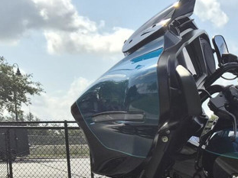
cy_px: 225
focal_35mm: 79
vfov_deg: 17.6
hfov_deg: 21.9
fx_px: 543
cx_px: 321
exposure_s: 1/7696
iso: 80
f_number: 1.8
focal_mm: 5.4
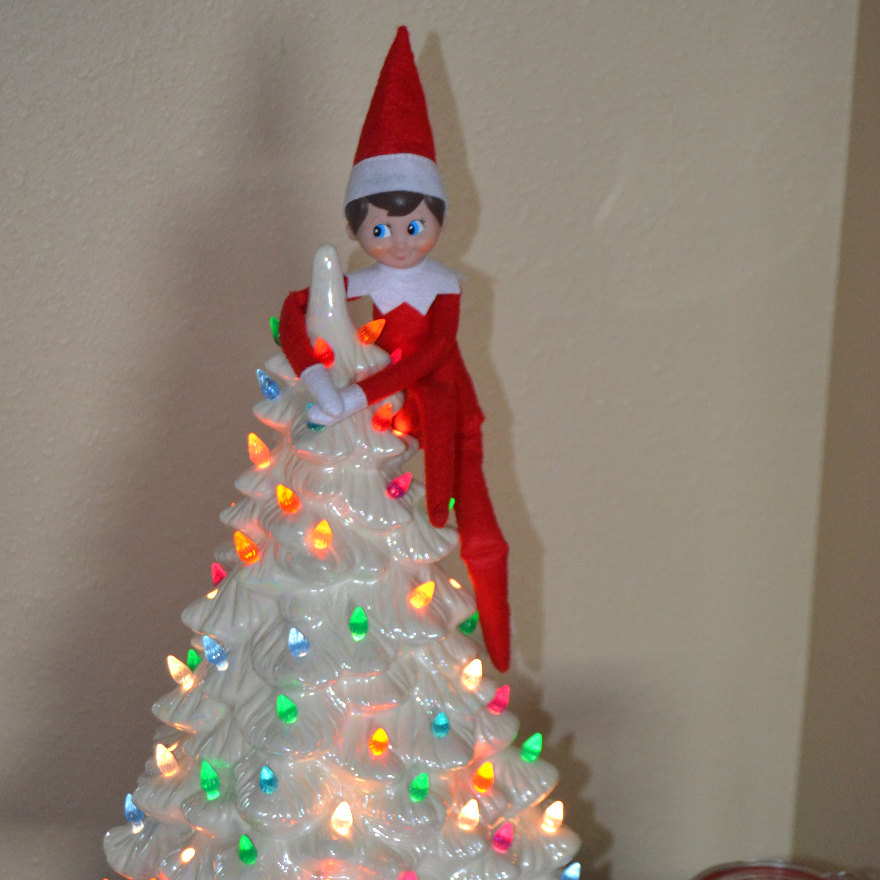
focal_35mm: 89
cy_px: 537
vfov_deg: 19.5
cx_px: 437
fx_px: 2560
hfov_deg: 19.5
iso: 2200
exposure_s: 1/60
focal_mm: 46
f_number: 5.3
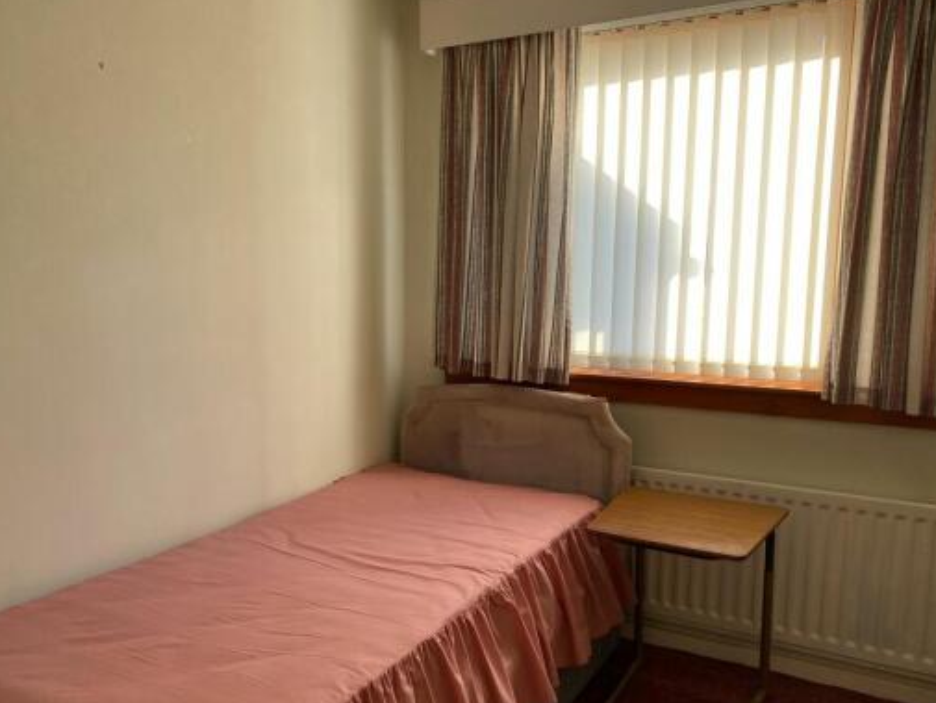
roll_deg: -0.6
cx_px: 431
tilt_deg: -9.4
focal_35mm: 30
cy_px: 381
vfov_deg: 46.8
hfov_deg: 59.9
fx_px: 811
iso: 32
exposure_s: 1/150
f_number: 1.8
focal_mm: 4.25
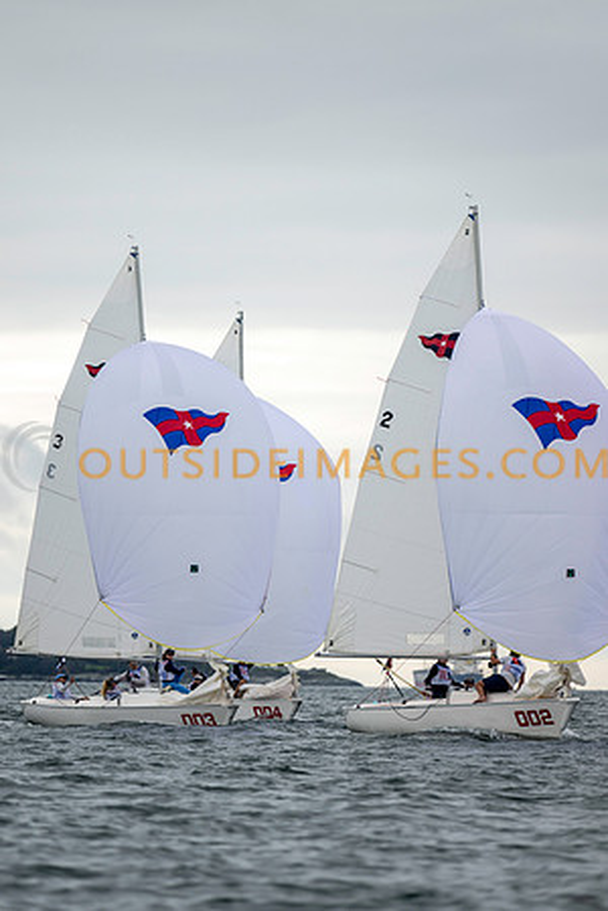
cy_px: 456
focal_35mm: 300
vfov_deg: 6.9
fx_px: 7599
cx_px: 304
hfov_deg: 4.6
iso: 125
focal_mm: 300
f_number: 4
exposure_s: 1/1250
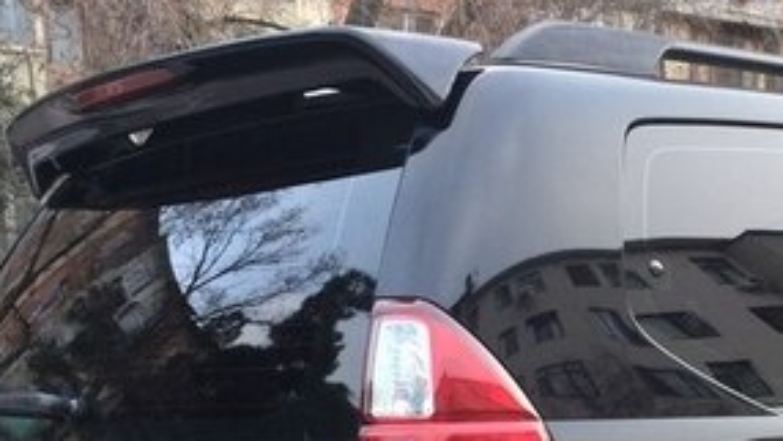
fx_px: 1516
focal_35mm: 73
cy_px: 552
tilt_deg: -9.2
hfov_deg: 27.9
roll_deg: +0.9
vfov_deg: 15.8
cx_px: 704
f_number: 2.2
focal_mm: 4.15
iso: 50
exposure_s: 1/33
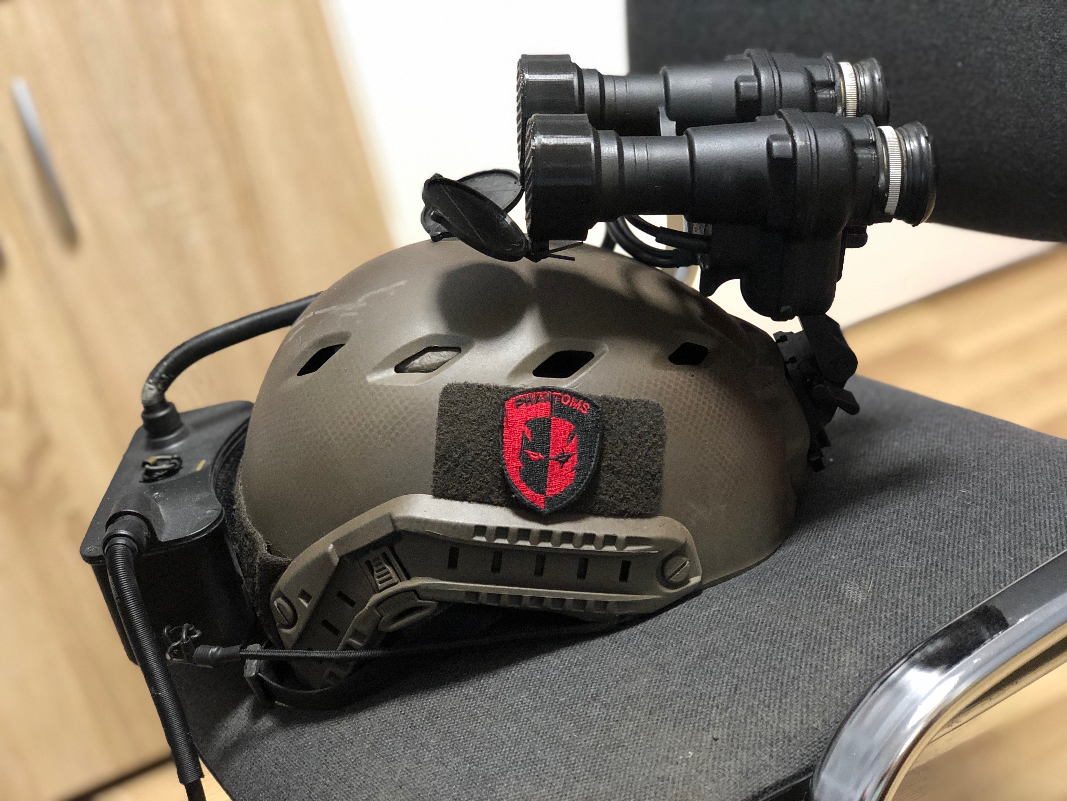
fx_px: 1603
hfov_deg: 36.8
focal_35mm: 52
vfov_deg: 28.0
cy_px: 400
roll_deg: +16.0
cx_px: 534
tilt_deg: -22.7
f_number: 2.4
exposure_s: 1/8
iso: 160
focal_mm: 6
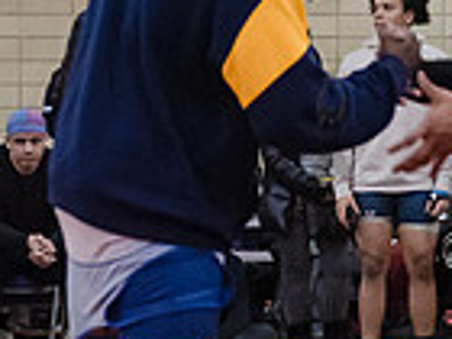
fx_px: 2442
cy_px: 123
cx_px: 363
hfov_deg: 10.5
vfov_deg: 7.9
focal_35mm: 187
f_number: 3.2
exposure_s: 1/200
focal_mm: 44
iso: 8000
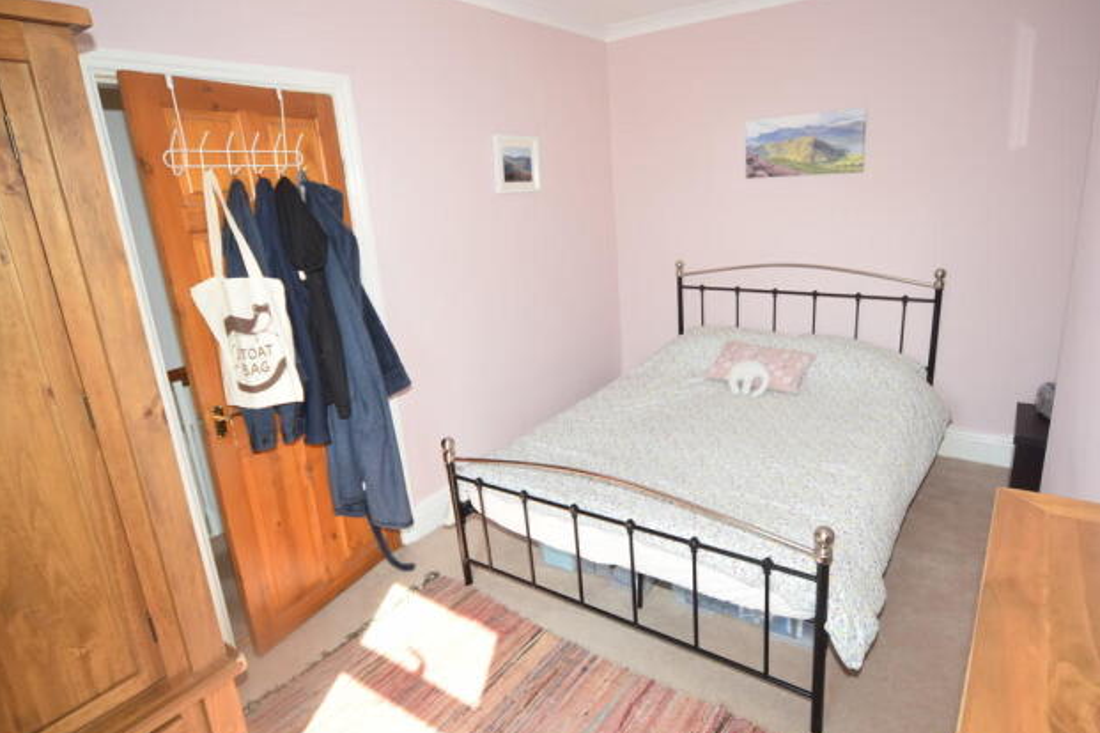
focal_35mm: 19
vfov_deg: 64.5
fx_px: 581
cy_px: 353
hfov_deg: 86.9
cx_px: 575
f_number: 5.6
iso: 400
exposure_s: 1/125
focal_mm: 12
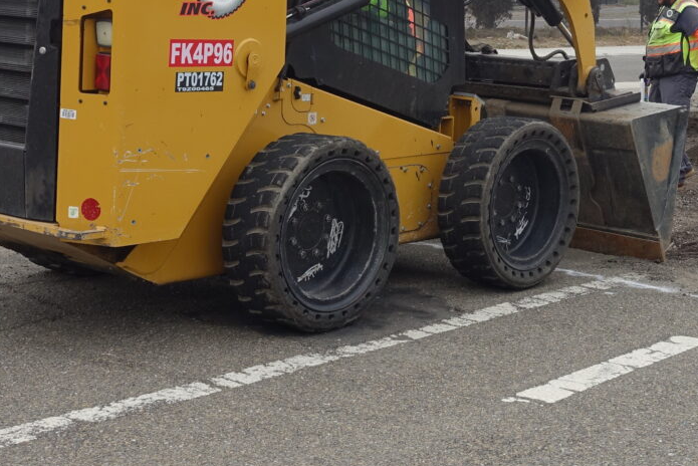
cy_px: 13
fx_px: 1610
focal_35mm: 83
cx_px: 523
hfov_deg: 24.2
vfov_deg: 16.2
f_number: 5.6
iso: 125
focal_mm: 13.53
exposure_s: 1/200
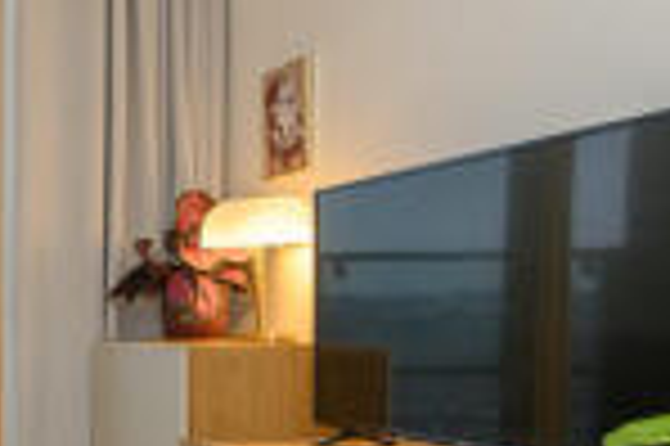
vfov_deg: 26.2
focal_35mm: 51
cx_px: -265
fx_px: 948
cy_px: 313
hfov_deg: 29.0
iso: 500
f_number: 8
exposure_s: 1/25
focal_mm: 16
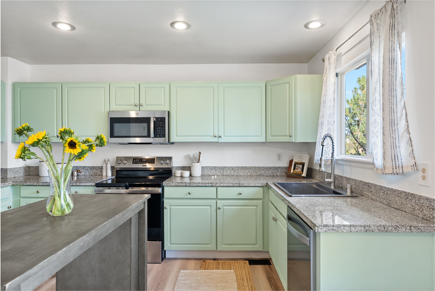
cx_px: 218
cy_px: 146
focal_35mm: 22
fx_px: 266
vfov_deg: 57.3
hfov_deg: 78.6
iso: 500
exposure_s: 1/6
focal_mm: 22
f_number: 9
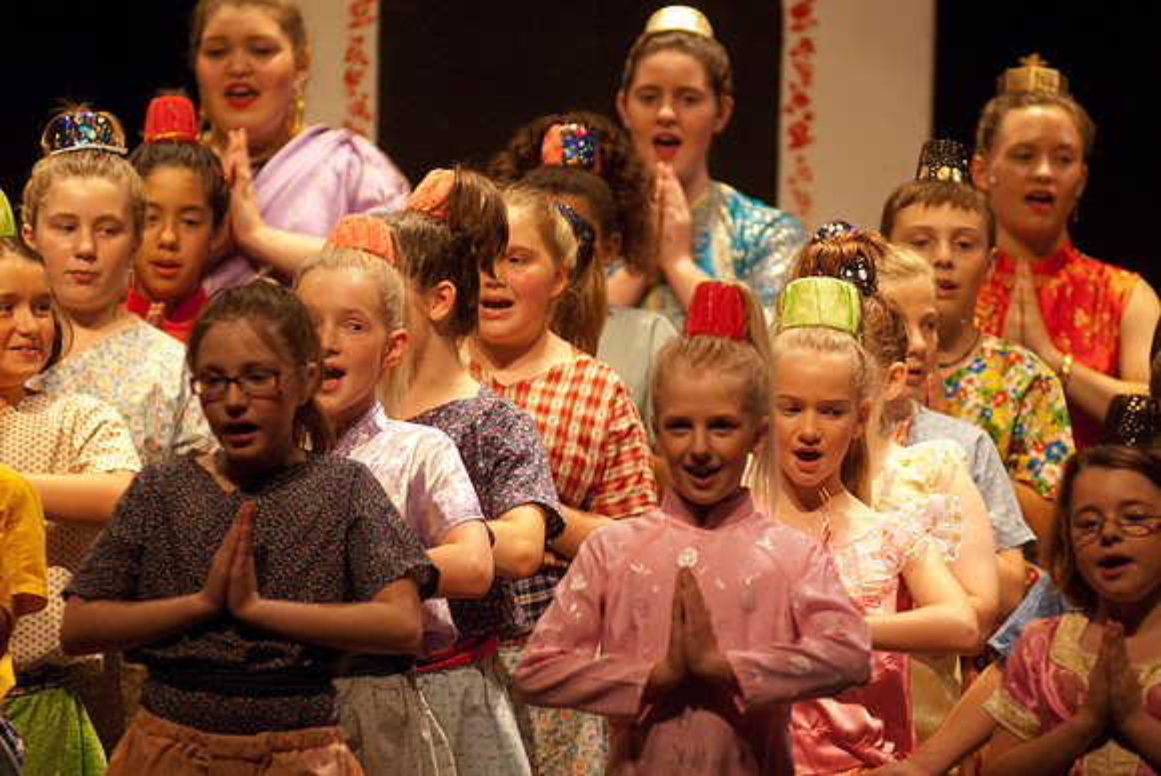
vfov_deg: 4.6
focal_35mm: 300
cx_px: 580
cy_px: 388
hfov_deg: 6.9
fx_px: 9685
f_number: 2.8
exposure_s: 1/160
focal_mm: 200
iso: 1000
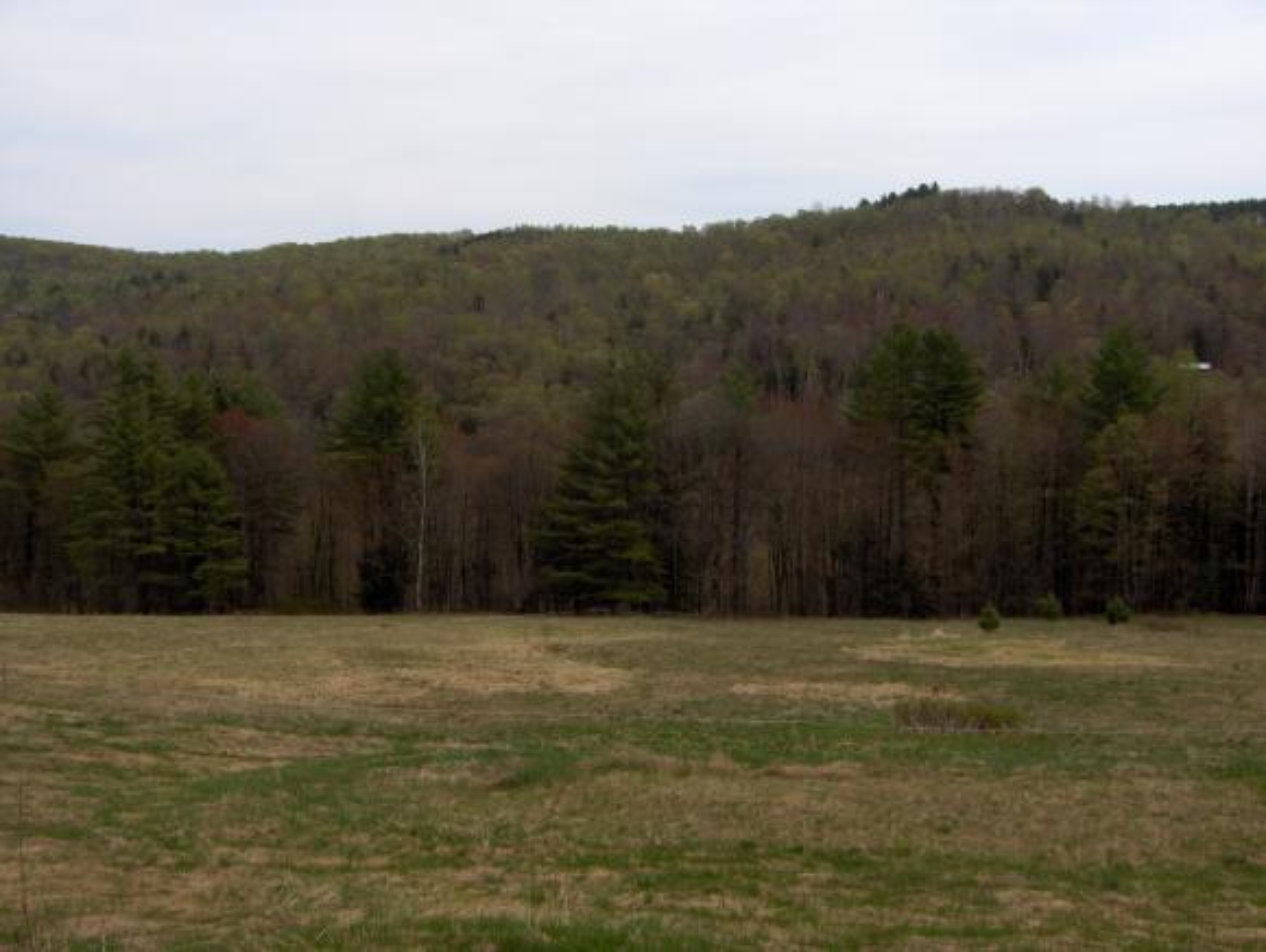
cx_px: 633
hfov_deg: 47.8
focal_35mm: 39
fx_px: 1428
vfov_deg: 36.9
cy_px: 476
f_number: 4.8
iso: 100
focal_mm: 8
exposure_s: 1/714
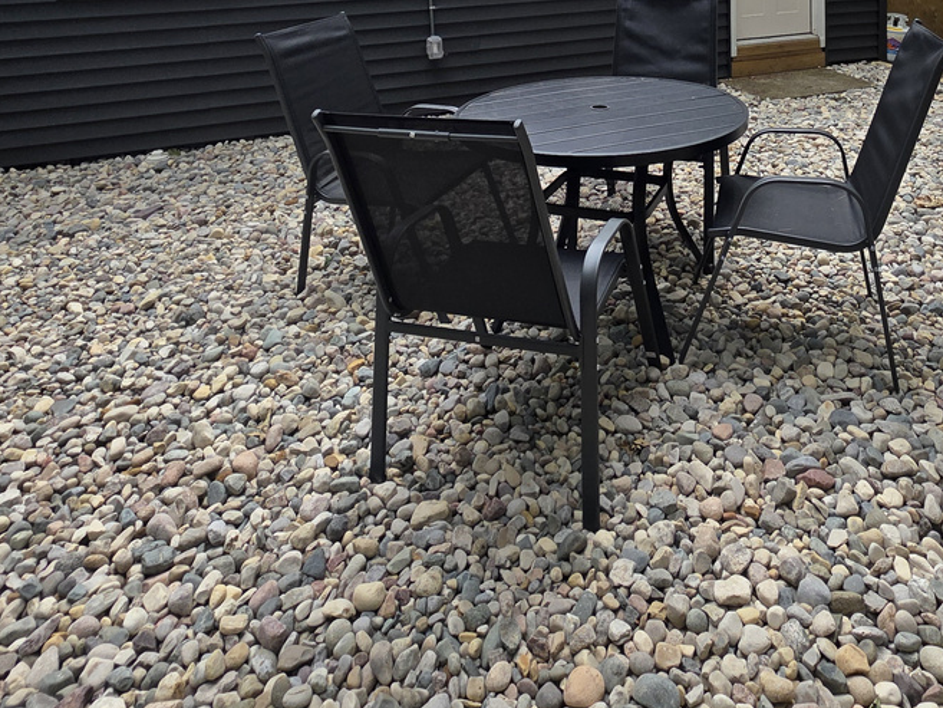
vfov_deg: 43.0
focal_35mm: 27
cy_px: -23
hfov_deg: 64.4
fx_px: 736
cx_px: 588
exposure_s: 1/989
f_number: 1.9
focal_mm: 2.2
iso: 40
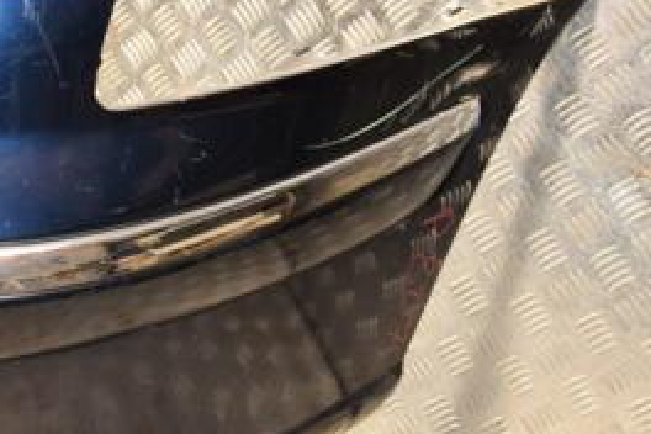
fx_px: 1356
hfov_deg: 26.3
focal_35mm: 75
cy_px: 197
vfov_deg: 18.2
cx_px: 89
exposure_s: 1/125
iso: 800
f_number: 5
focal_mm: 22
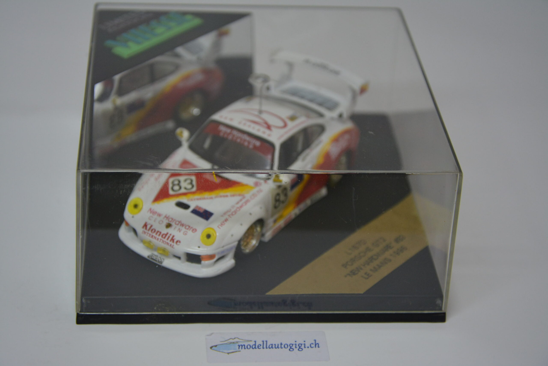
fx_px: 1325
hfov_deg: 23.4
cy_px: 183
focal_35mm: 87
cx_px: 274
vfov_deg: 15.7
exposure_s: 1/60
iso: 800
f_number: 5
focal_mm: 58
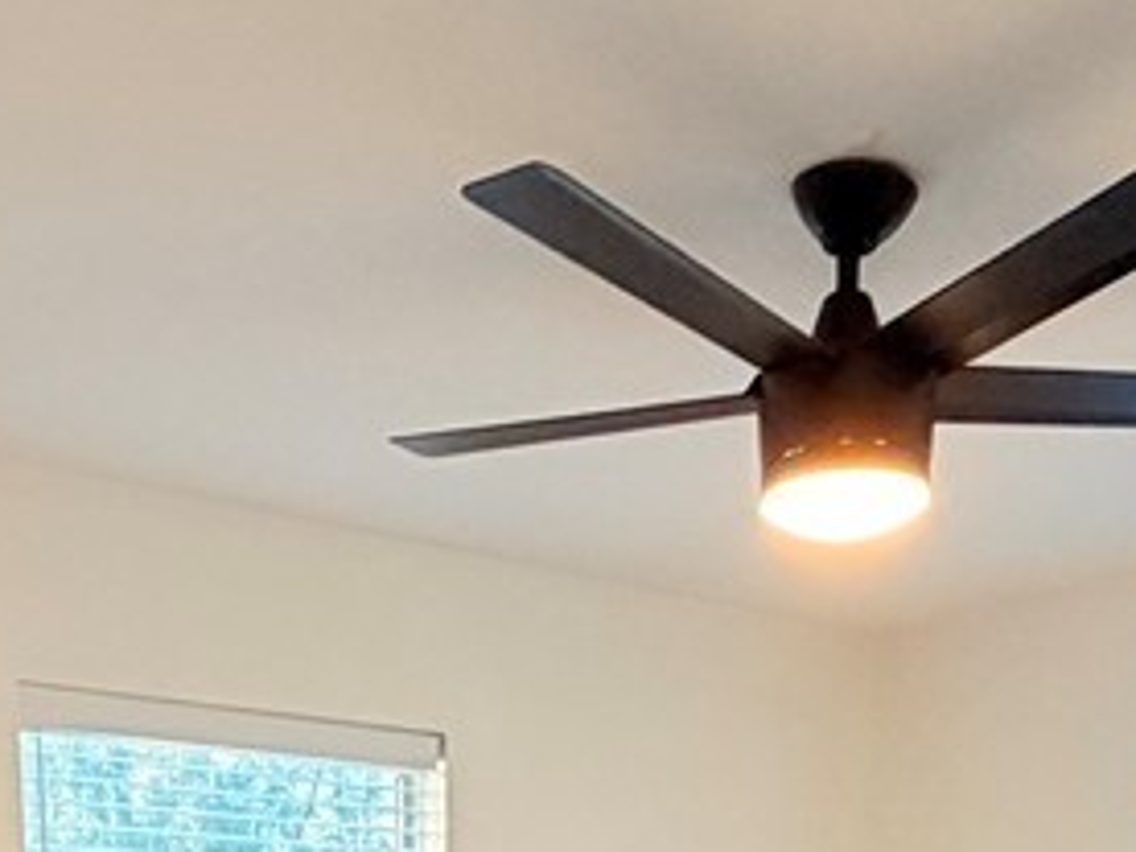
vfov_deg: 22.2
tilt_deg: -10.7
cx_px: 601
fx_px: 1706
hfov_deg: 36.8
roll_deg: -1.0
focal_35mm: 52
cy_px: 1338
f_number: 2.2
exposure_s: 1/120
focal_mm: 2.22
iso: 320
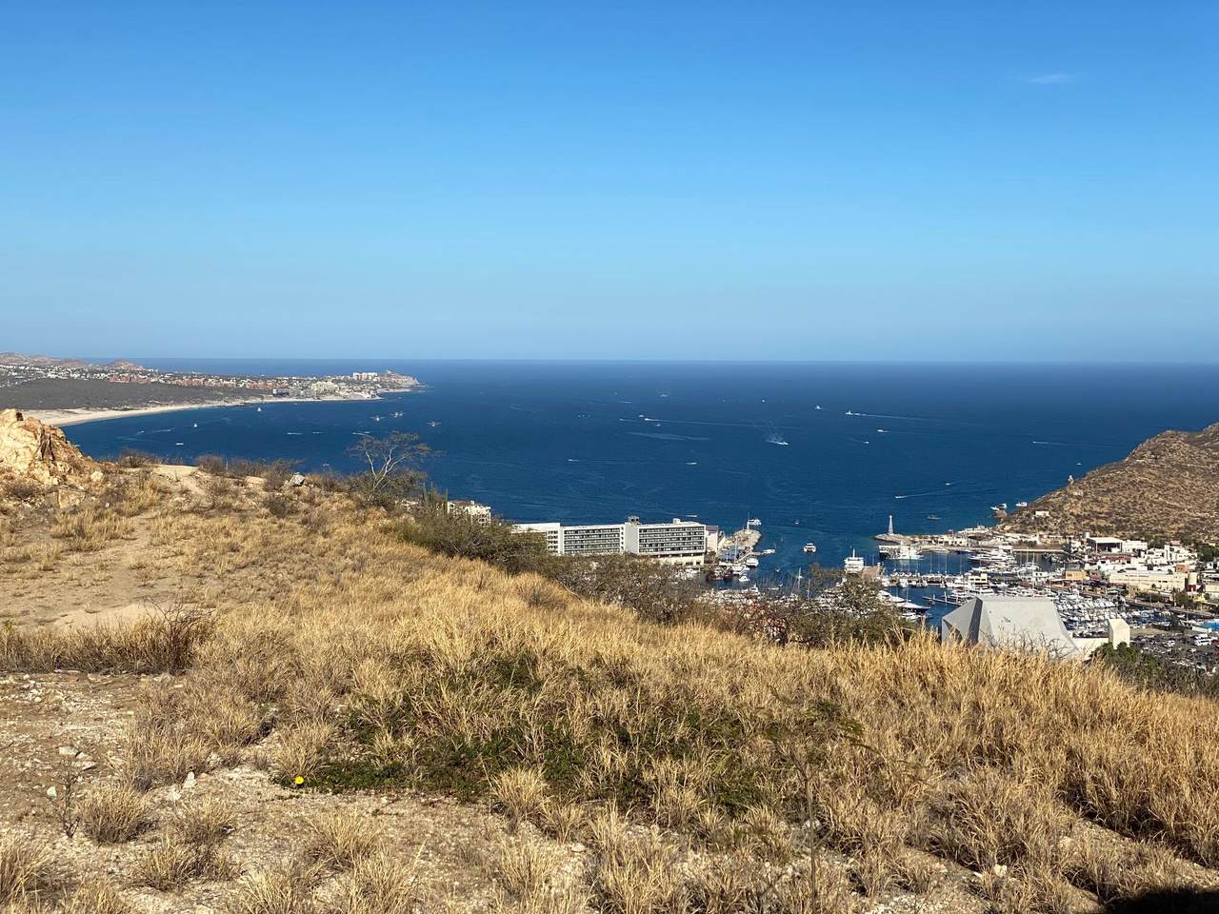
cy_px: 457
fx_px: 1831
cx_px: 610
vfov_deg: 28.0
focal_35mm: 52
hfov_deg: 36.8
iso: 20
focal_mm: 6
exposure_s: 1/2660
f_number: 2
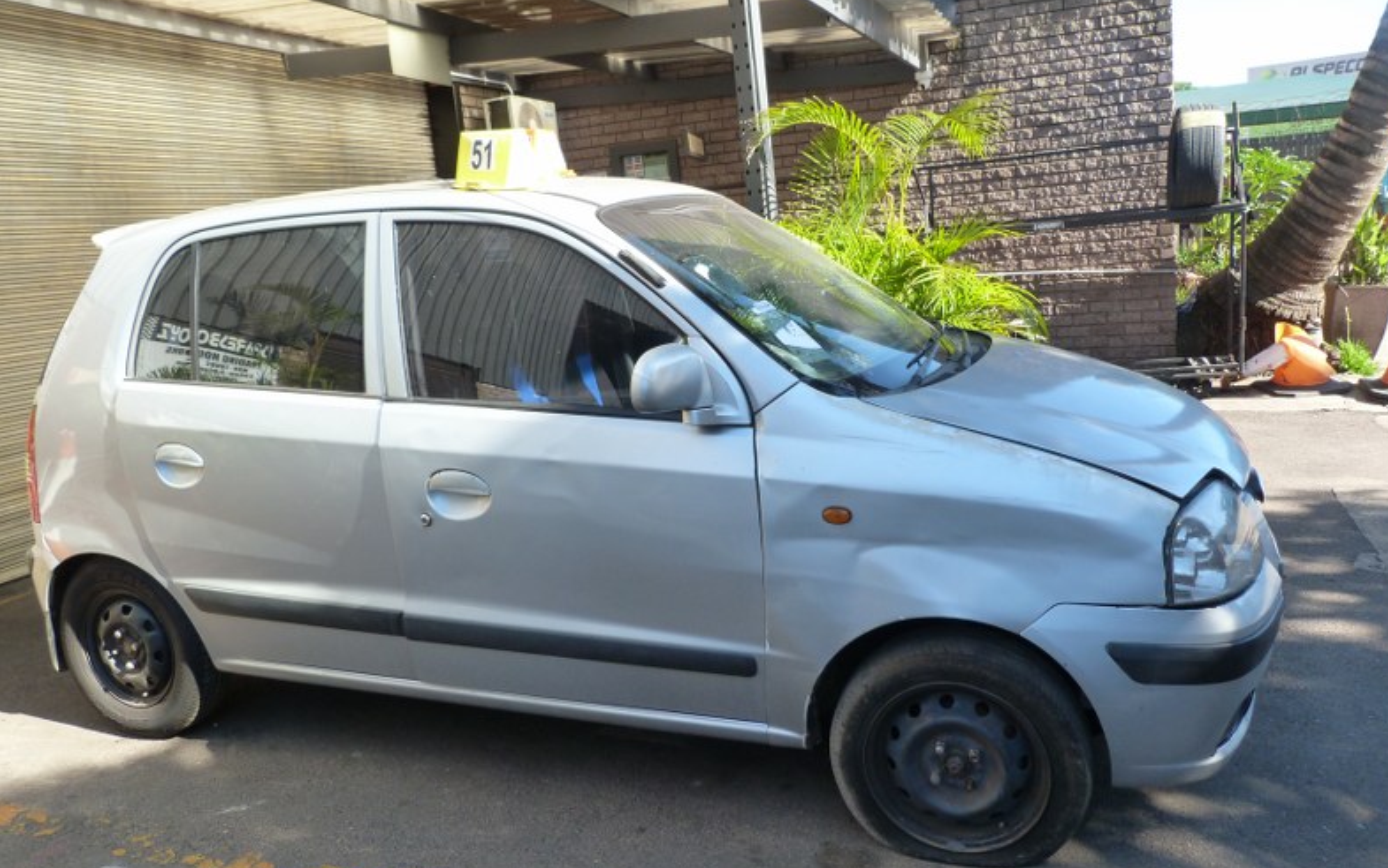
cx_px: 704
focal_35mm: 27
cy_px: 431
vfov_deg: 46.0
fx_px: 1022
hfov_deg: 68.4
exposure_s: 1/100
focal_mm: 4.5
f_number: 4
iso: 125
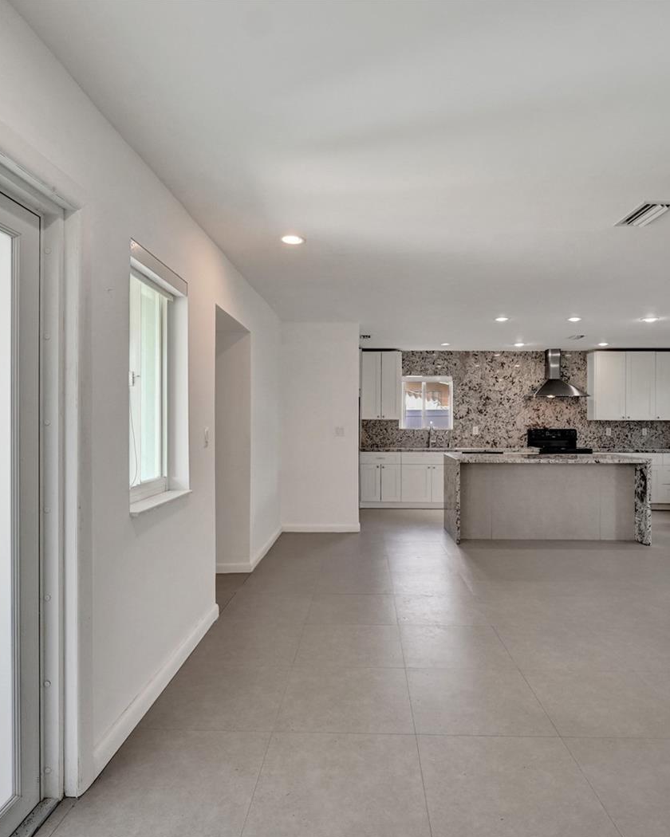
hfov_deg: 68.0
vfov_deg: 80.4
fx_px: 496
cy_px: 422
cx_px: 358
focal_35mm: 20
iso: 1250
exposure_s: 1/400
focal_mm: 14
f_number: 4
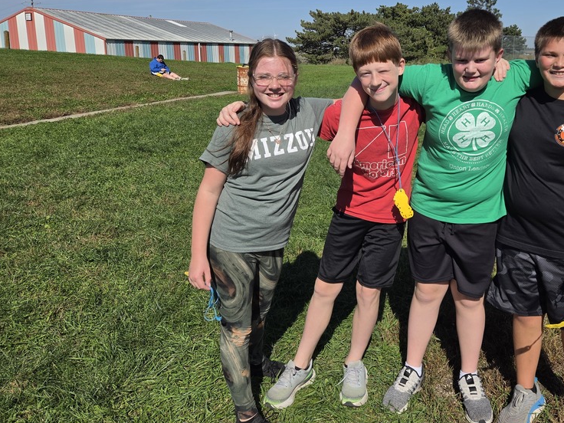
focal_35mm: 32
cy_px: 149
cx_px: 376
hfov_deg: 55.6
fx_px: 521
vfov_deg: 43.7
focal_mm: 5.4
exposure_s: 1/7734
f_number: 1.8
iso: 64
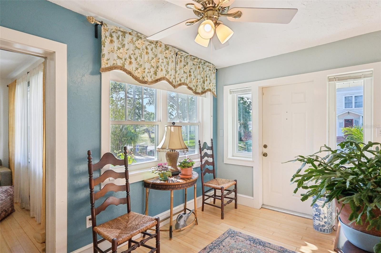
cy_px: 126
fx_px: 190
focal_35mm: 18
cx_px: 190
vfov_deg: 67.3
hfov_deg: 90.1
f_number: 8
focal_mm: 18
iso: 400
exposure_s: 1/100
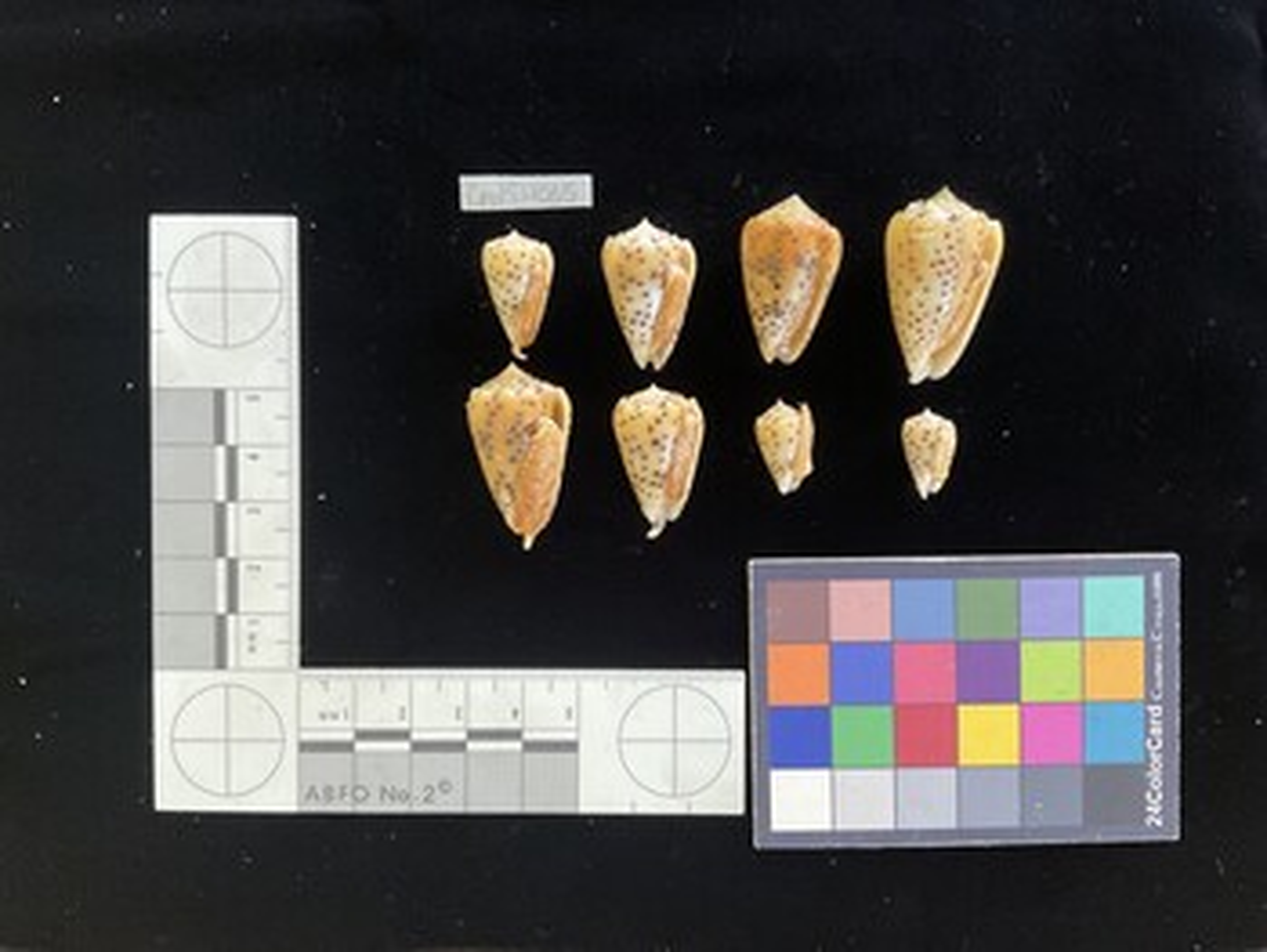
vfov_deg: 48.3
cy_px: 476
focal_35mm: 29
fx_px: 1062
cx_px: 634
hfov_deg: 61.6
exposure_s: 1/60
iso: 200
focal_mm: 3
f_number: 1.8
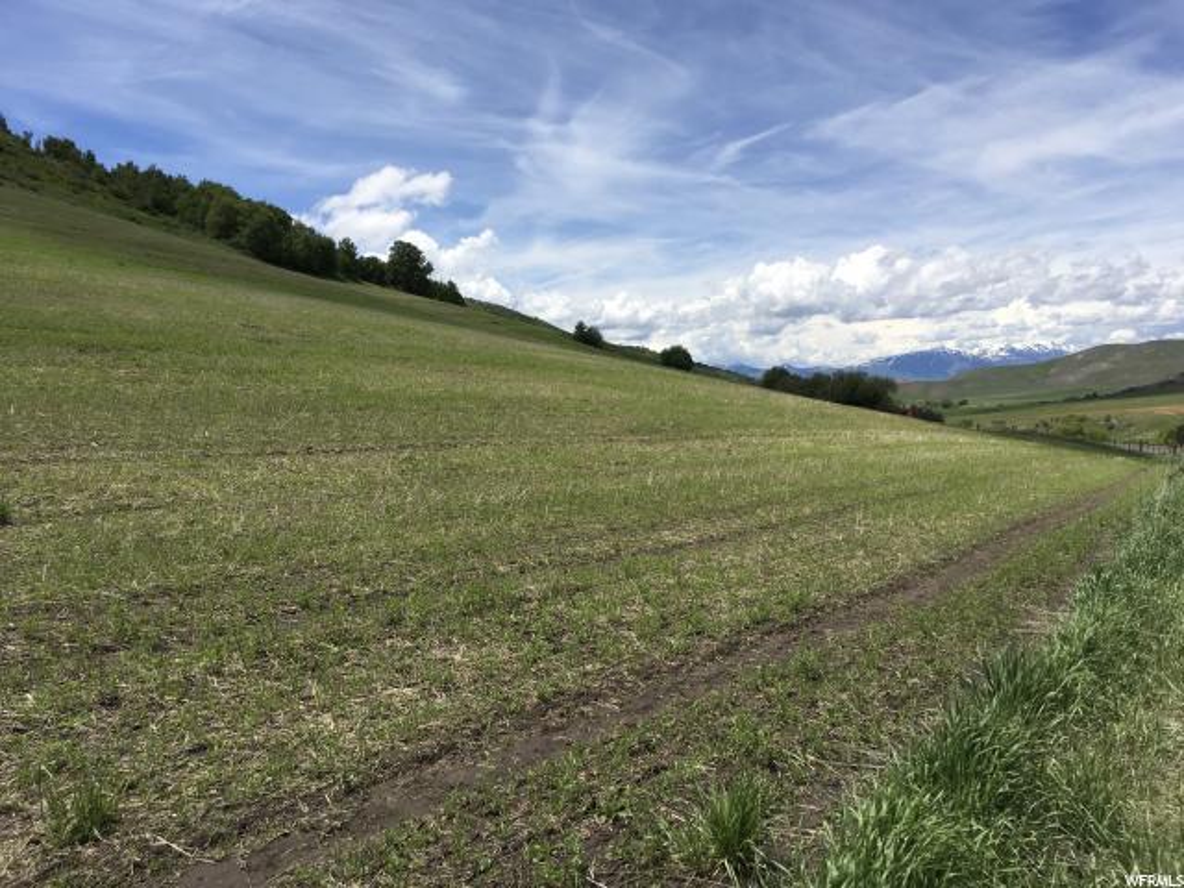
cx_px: 592
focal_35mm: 29
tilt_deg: -2.7
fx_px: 992
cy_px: 444
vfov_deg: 48.2
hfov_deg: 61.7
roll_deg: +2.5
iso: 25
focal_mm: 4.15
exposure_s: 1/2331
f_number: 2.2
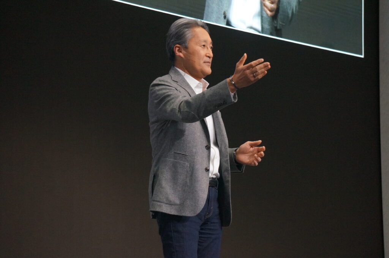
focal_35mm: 178
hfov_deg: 11.5
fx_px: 1926
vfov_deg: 7.7
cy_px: 129
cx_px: 194
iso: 2500
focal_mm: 119
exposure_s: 1/200
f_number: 5.6
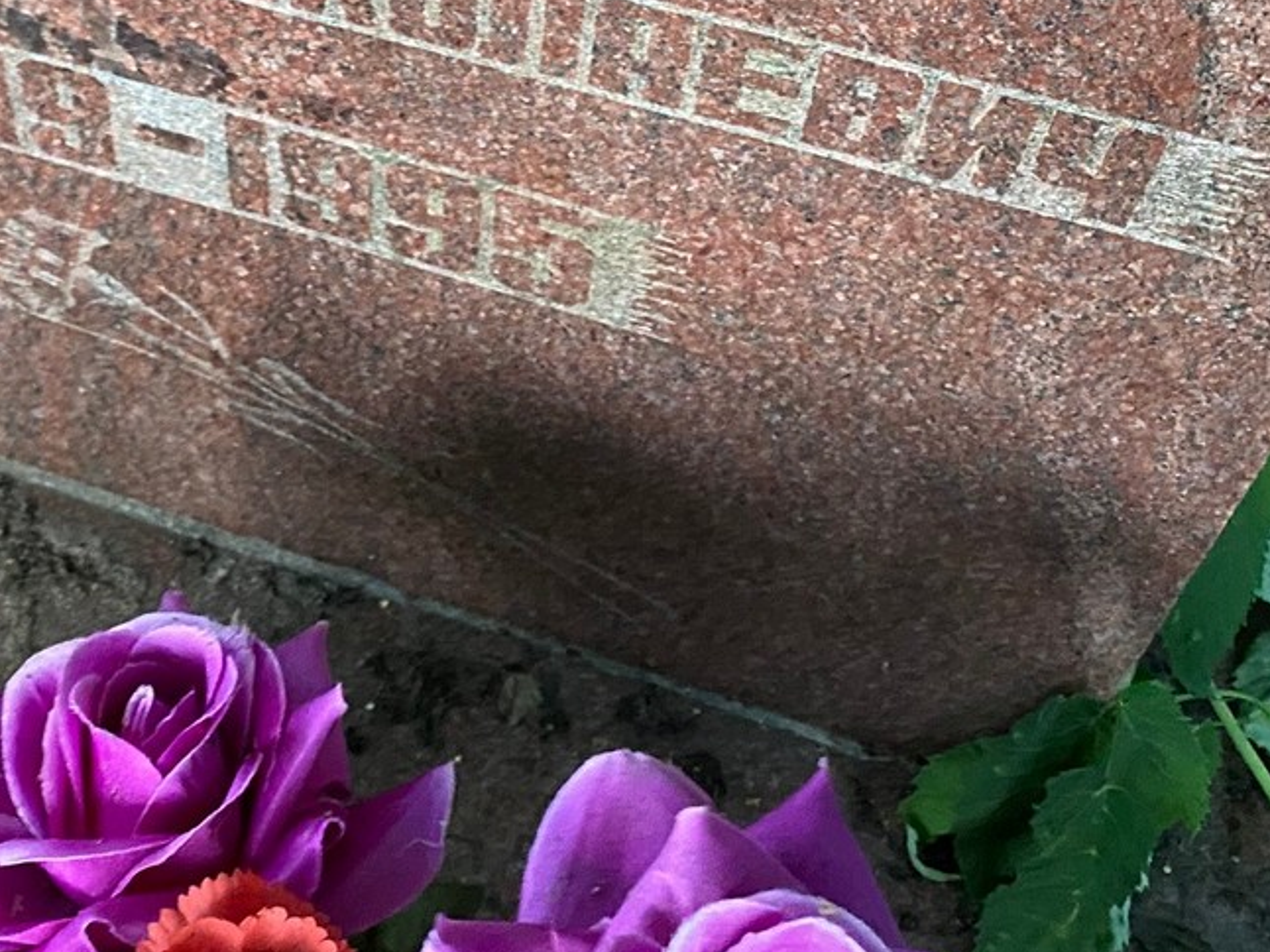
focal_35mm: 58
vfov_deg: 23.7
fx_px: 2127
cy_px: -81
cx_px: 299
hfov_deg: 32.5
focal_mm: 4.25
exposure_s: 1/58
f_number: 1.8
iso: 500
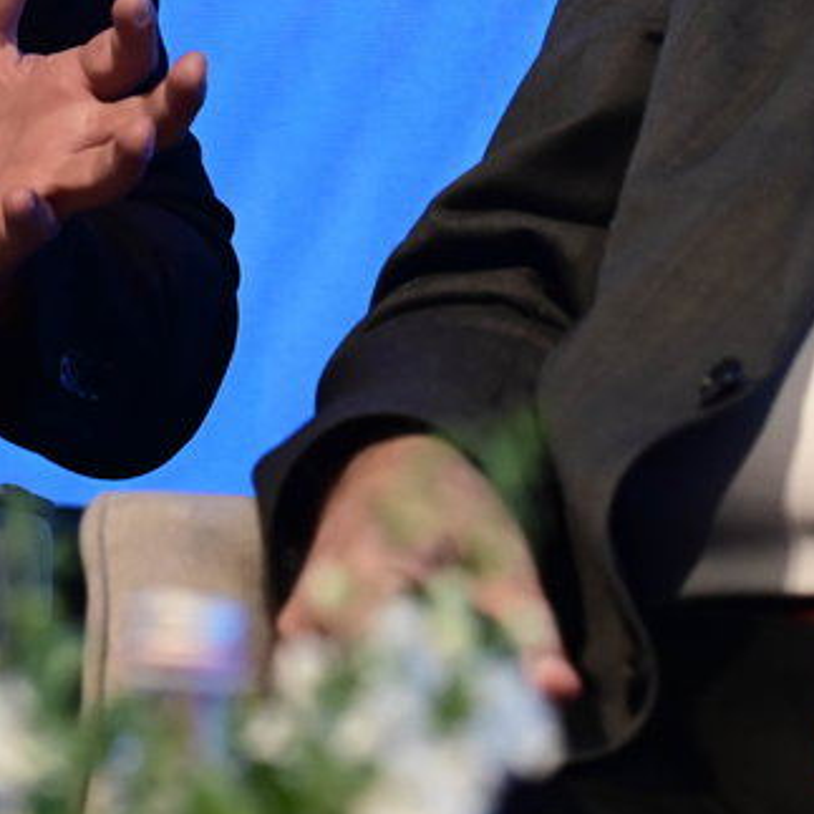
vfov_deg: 4.7
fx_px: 9977
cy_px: -203
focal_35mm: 375
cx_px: 310
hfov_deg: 4.7
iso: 4000
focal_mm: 102
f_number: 3.5
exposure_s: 1/640
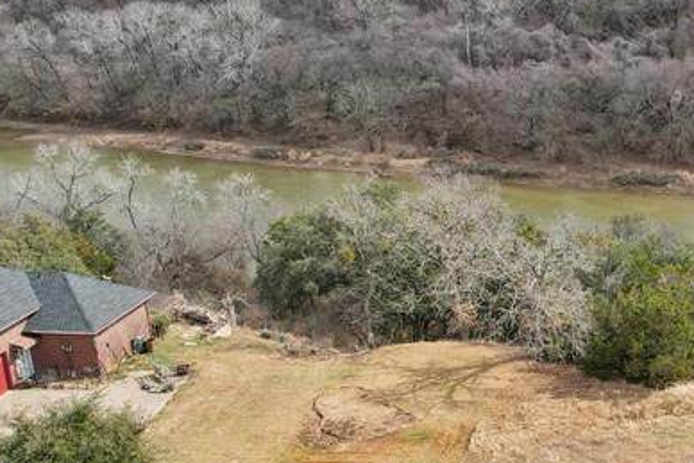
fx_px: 1118
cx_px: 698
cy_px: 297
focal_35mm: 58
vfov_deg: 23.3
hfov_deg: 31.8
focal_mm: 8.4
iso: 100
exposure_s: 1/2000
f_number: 2.8
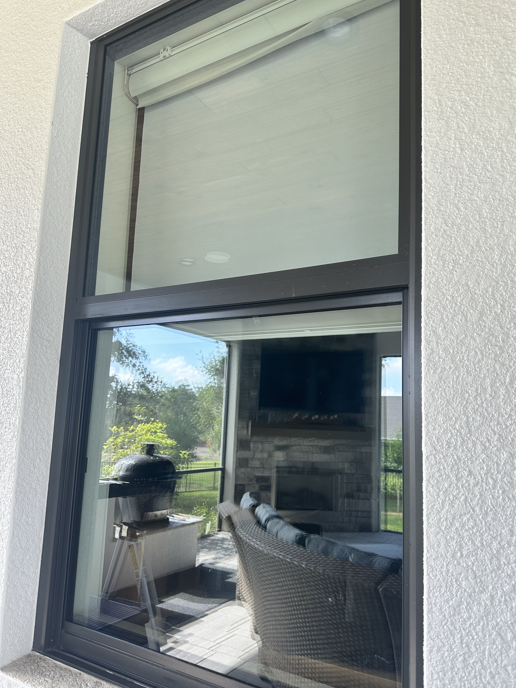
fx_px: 497
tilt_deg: +9.5
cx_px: 268
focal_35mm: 25
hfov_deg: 54.9
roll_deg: -3.4
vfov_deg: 69.4
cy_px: 354
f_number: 1.78
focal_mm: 6.86
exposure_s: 1/121
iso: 100
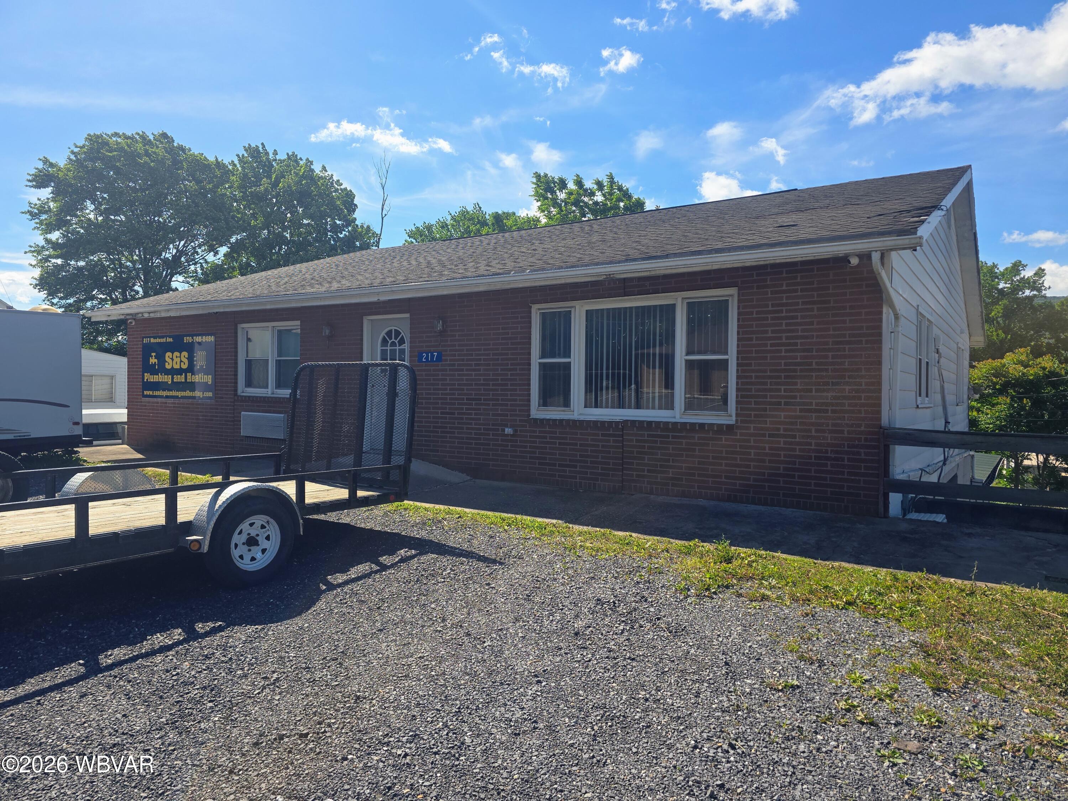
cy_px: 400
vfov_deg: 58.9
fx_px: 710
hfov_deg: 73.9
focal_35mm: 23
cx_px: 534
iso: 12
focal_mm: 6.3
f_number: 1.7
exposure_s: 1/675
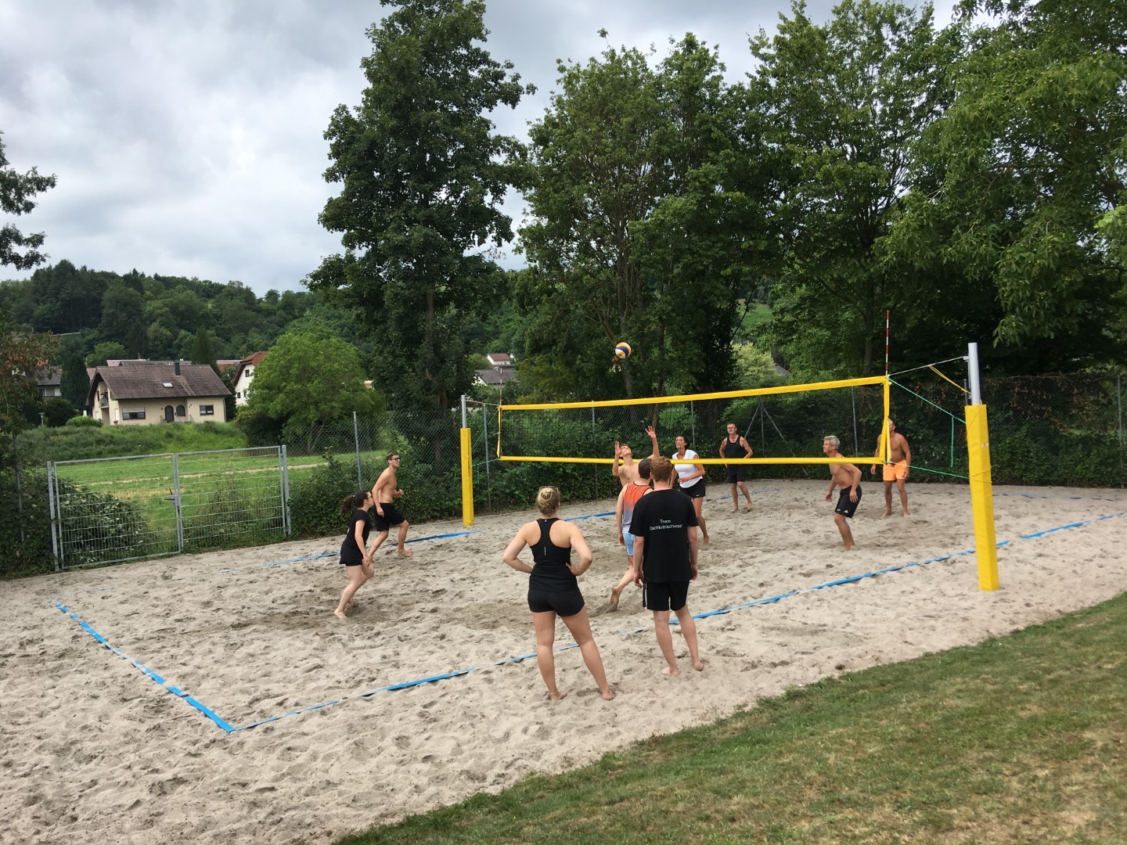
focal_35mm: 29
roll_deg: +1.8
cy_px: 422
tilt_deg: +0.2
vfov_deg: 48.2
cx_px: 564
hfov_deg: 61.7
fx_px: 944
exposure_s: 1/1012
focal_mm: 4.15
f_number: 2.2
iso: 25
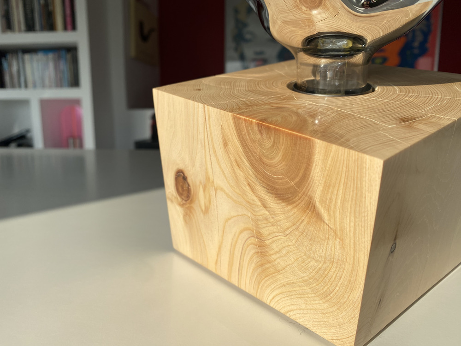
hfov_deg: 69.4
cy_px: 173
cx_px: 230
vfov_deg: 54.9
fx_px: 333
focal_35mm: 25
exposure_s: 1/2817
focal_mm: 4.25
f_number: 1.8
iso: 32
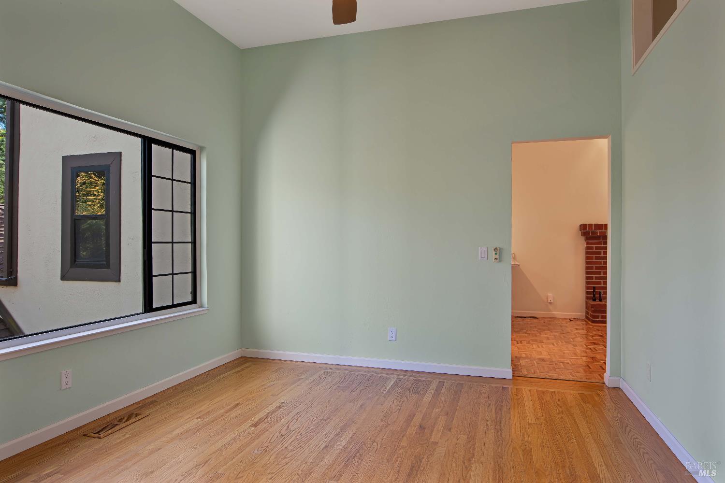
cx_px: 362
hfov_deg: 81.2
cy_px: 242
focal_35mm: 21
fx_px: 423
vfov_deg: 59.5
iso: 100
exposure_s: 1/50
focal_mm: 14
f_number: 3.5
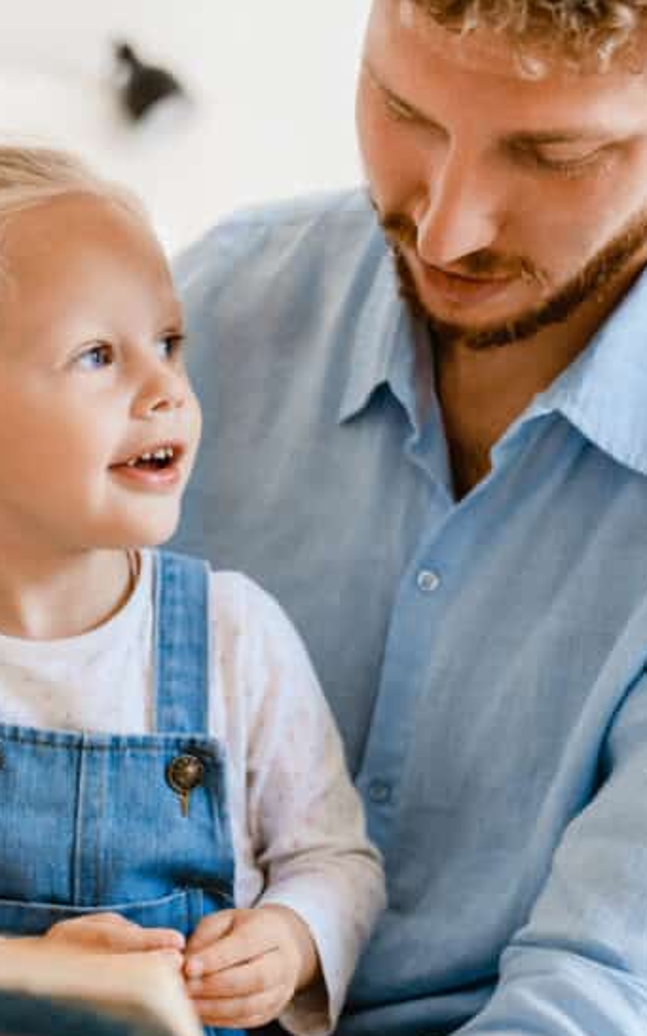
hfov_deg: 15.1
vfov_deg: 24.0
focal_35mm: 86
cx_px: 142
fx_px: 2428
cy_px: 646
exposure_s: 1/125
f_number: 2.8
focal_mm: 45
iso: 1000
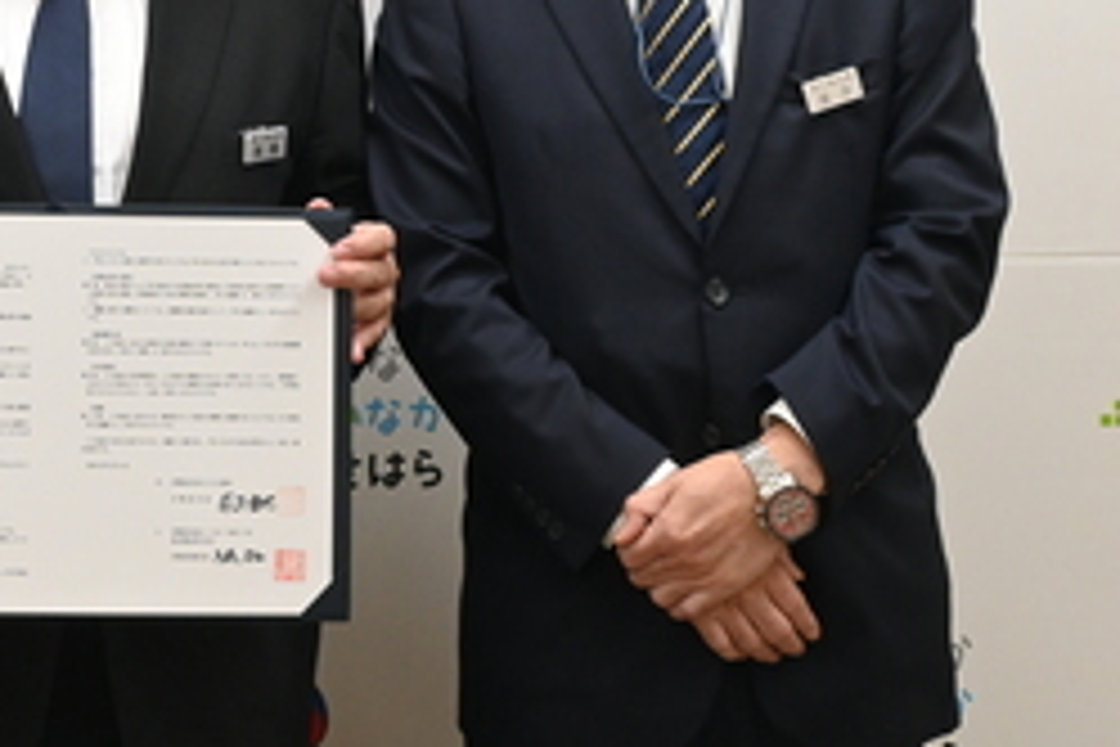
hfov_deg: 18.5
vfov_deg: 12.5
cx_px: 22
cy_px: -88
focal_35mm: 108
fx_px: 3360
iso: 1250
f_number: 7.1
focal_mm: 28
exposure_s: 1/50
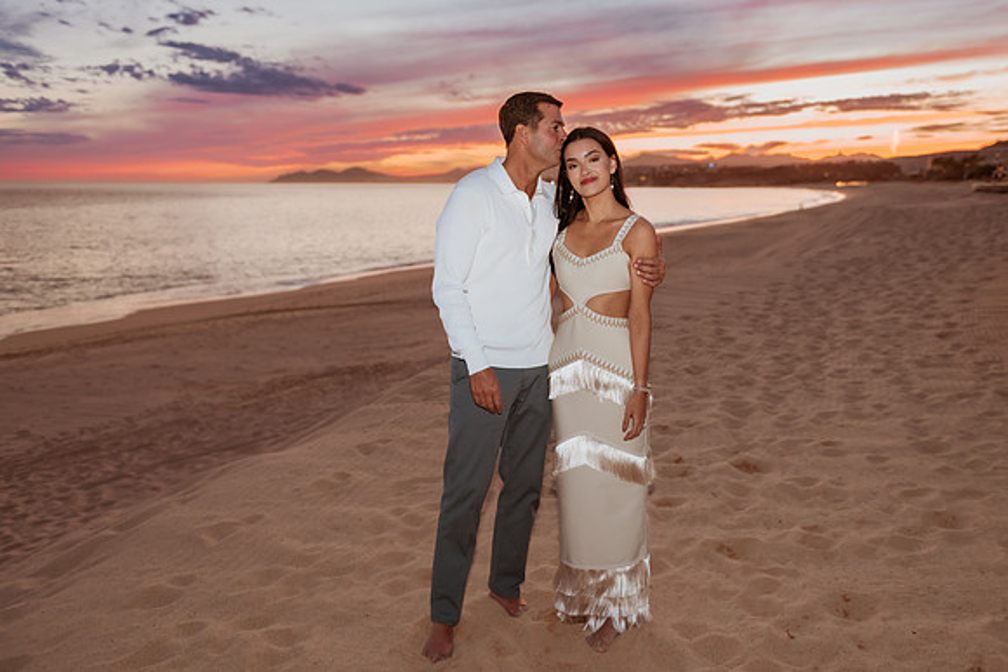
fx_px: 1062
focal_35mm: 38
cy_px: 311
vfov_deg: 35.1
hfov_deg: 50.7
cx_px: 559
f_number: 2.8
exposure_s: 1/100
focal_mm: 34
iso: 500
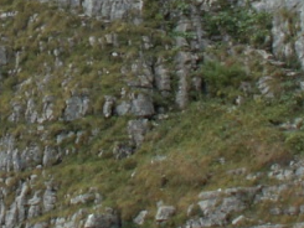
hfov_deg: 13.4
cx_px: 22
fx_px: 1283
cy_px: -103
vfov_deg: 9.9
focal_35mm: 146
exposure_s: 1/80
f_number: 4
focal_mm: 5.86
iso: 50
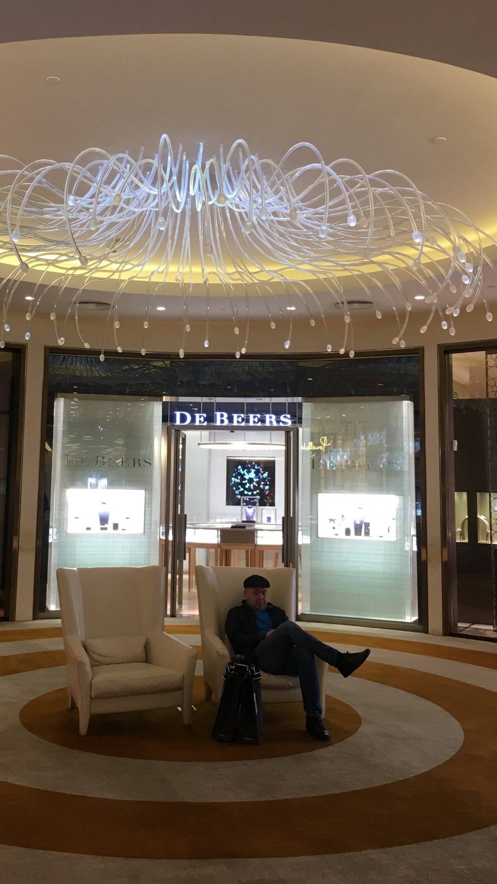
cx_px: 198
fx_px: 890
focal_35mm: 38
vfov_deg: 52.6
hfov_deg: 31.1
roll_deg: -0.5
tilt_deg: +7.9
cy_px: 377
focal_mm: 4.15
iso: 50
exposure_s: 1/33
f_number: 2.2
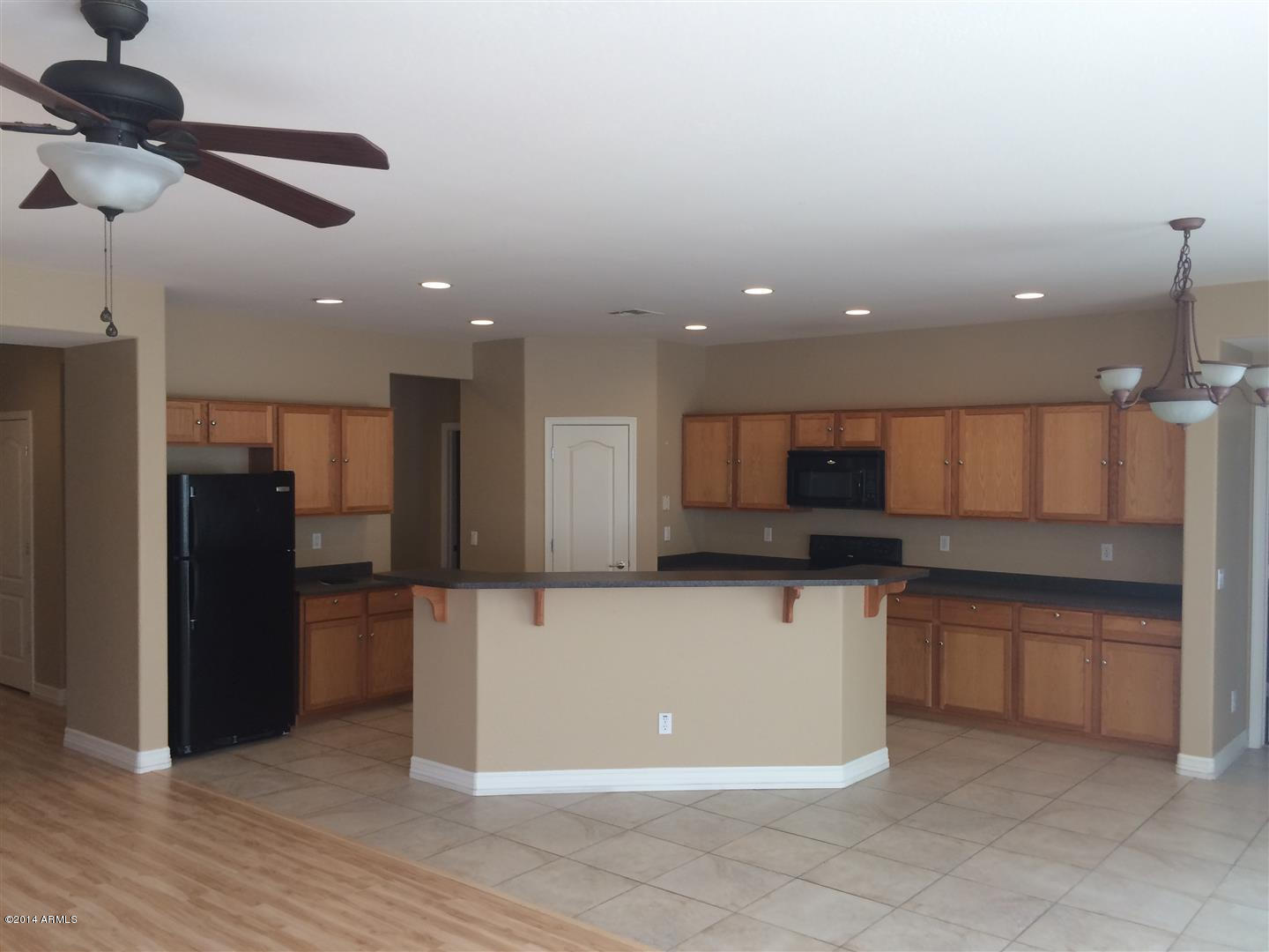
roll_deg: -0.7
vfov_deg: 48.2
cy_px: 476
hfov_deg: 61.7
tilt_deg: -0.2
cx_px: 634
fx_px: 1063
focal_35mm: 29
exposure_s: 1/40
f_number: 2.2
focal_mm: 4.15
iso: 40
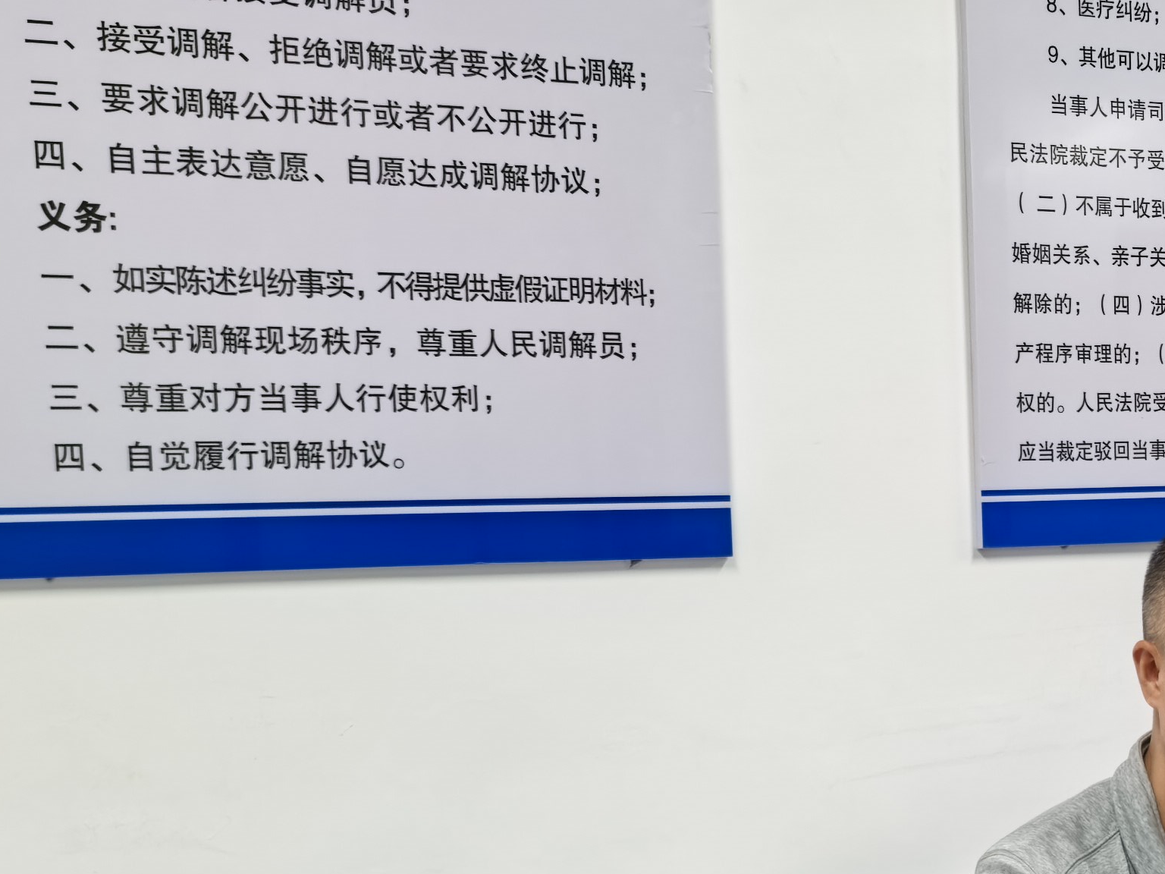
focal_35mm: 64
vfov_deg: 22.5
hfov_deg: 29.5
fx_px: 2154
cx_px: 938
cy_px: 740
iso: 50
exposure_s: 1/50
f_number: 1.4
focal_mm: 5.75
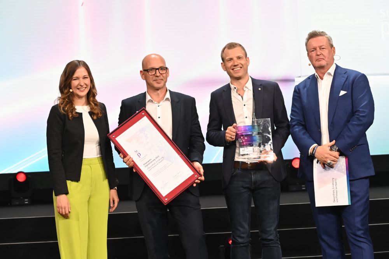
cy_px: 130
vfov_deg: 12.4
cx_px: 194
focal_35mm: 110
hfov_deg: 18.6
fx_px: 1188
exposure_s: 1/250
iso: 8000
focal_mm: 110
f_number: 5.6
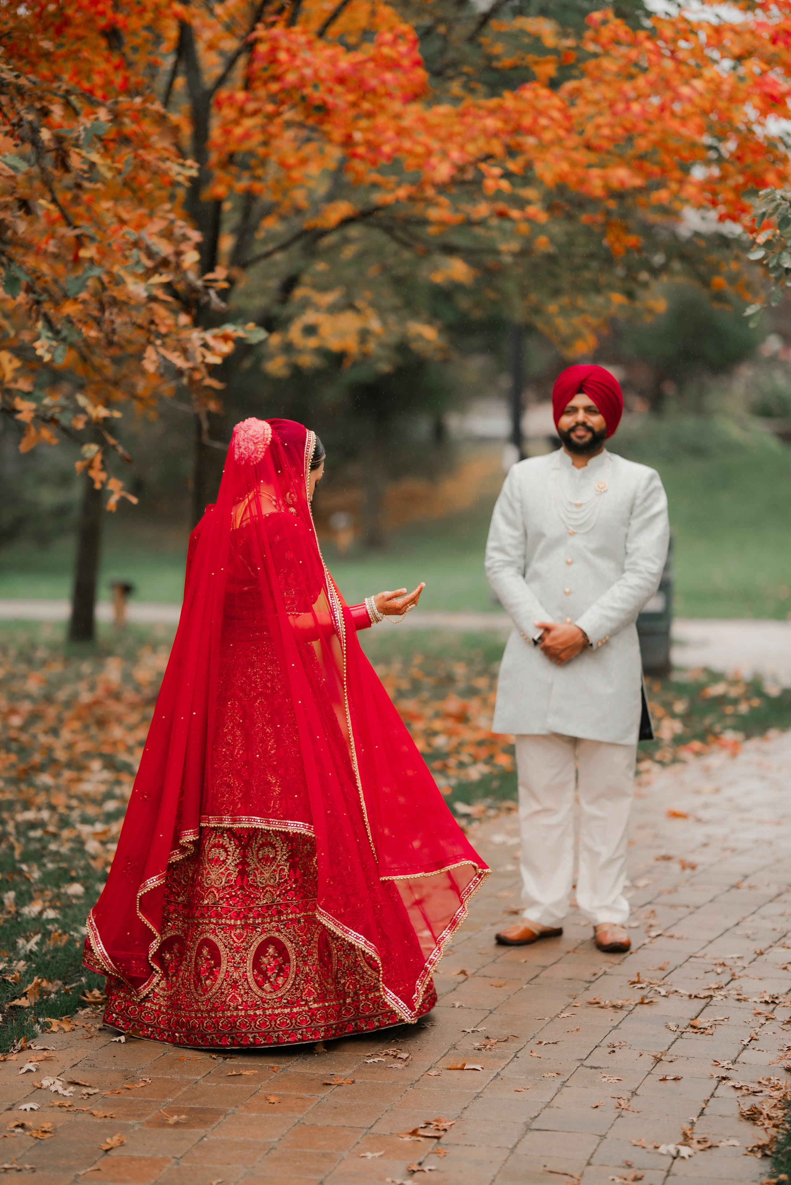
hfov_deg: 16.1
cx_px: 396
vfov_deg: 23.9
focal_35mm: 85
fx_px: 2800
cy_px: 592
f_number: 1.4
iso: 250
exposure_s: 1/800
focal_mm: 85
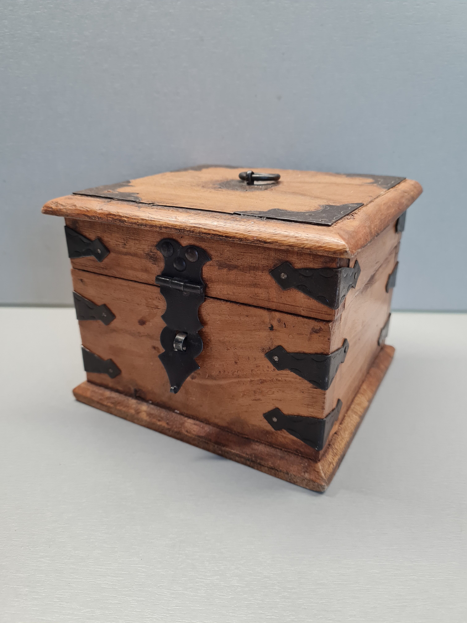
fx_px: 468
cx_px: 234
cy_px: 312
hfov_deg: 53.1
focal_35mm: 26
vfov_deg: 67.3
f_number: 1.8
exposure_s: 1/100
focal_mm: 5.4
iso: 250
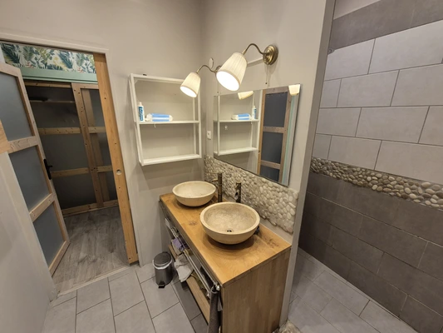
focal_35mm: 13
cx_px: 222
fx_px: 166
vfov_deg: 89.9
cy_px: 166
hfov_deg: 106.2
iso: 125
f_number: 2.2
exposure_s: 1/50
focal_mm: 2.2
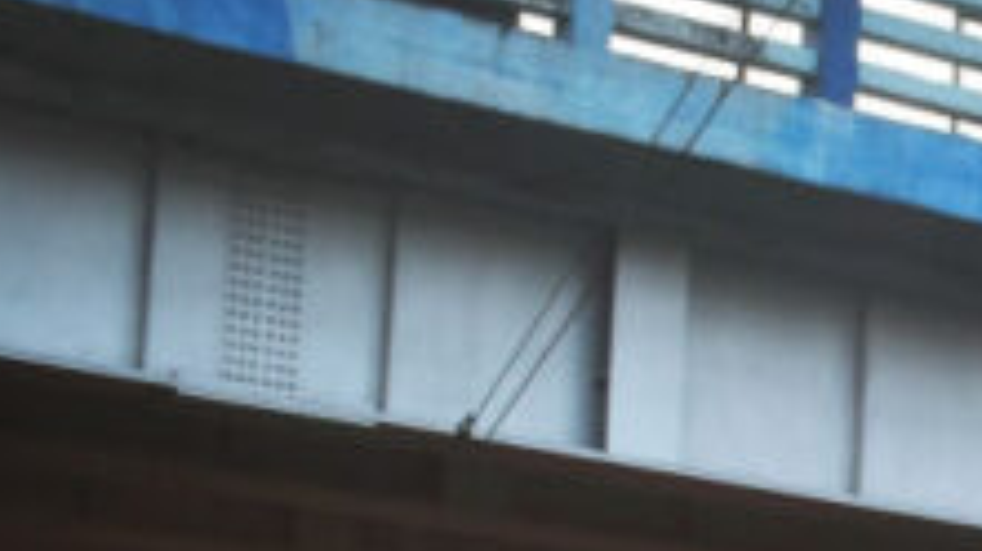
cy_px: 986
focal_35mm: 142
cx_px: 1671
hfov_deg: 13.8
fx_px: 3695
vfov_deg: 8.2
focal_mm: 26
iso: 220
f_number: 5.6
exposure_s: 1/250
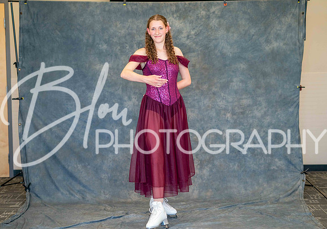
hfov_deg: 21.9
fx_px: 844
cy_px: 112
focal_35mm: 91
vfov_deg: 15.5
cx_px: 158
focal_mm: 85
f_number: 2
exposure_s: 1/250
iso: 1600
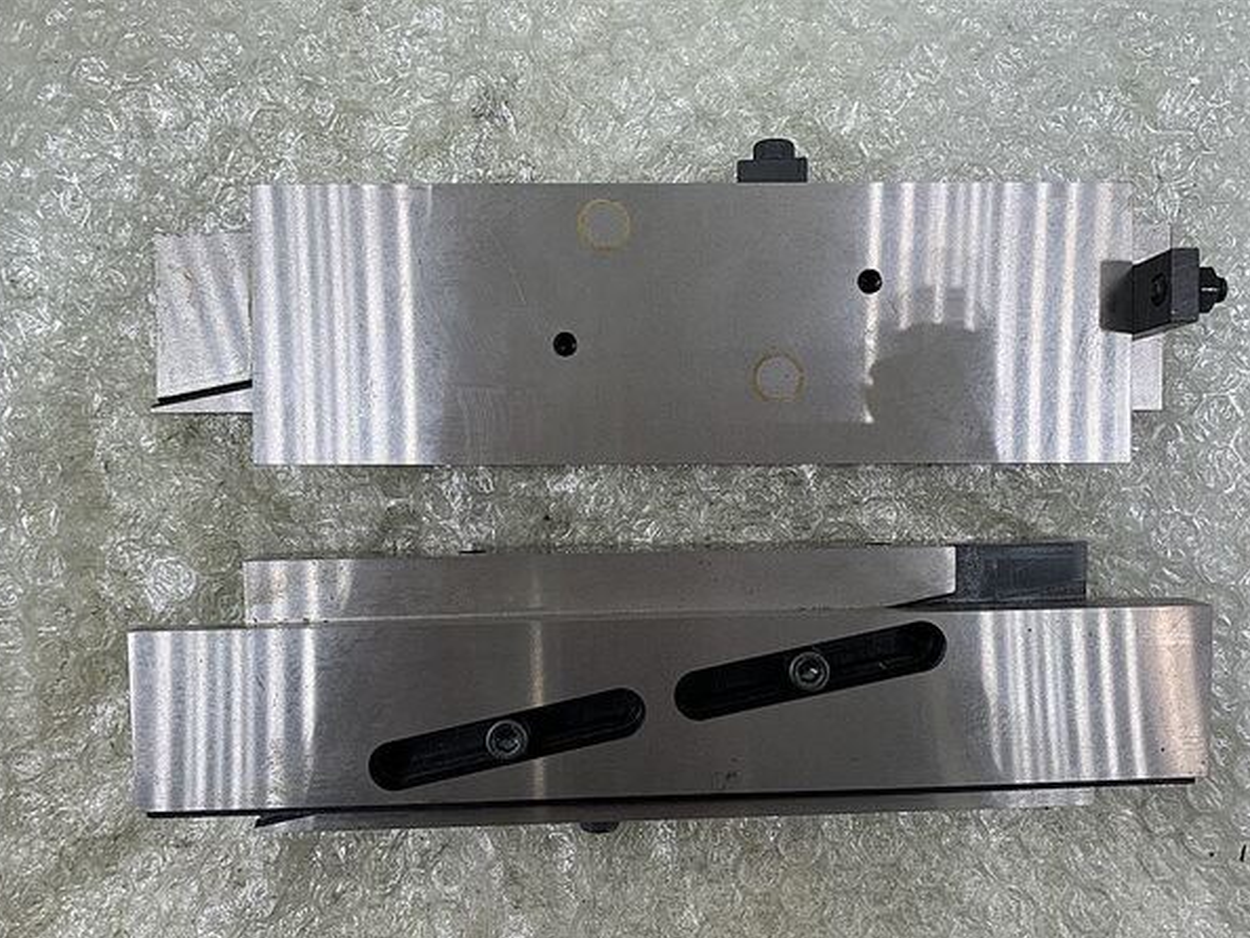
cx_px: 644
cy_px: 503
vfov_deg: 49.7
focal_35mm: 28
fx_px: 1012
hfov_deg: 63.4
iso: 32
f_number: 1.8
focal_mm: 4.25
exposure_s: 1/122
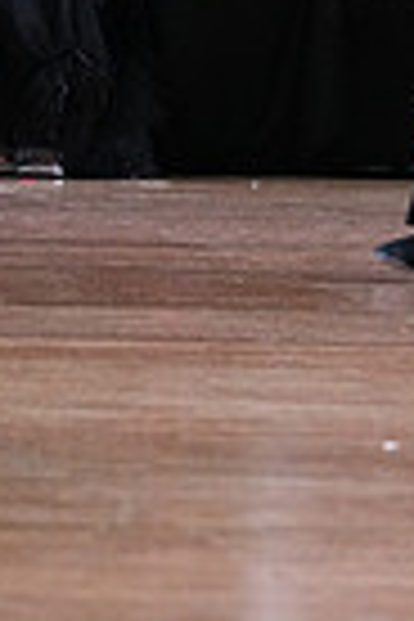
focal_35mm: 841
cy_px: -234
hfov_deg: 1.6
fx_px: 14506
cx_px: 556
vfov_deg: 2.4
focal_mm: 200
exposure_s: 1/400
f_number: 4.5
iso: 6400
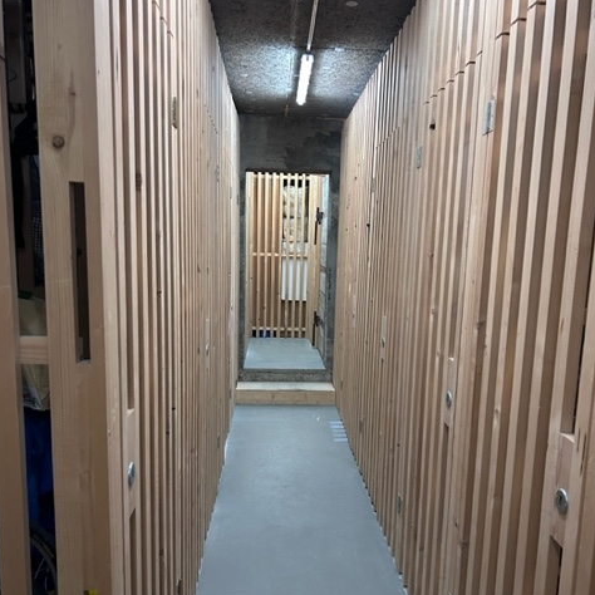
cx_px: 296
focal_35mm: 31
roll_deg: -1.0
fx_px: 603
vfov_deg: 52.4
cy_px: 338
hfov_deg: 52.5
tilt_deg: -9.7
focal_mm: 5.7
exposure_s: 1/50
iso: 320
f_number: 1.5
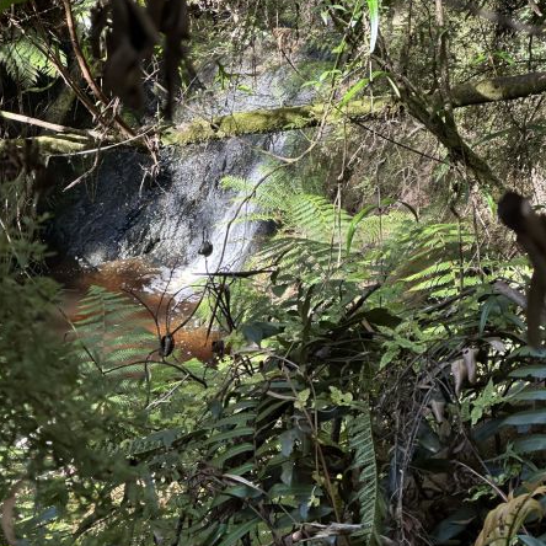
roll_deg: -1.7
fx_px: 1642
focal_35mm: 92
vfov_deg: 18.9
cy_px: 219
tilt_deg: -25.4
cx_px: 273
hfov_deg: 18.9
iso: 80
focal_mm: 9
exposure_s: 1/99
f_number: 2.8
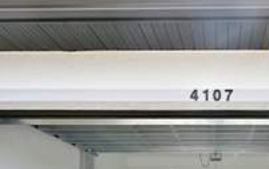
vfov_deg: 31.1
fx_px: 249
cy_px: 206
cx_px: 213
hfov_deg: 53.2
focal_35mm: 34
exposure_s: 1/320
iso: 100
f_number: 6.3
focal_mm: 14
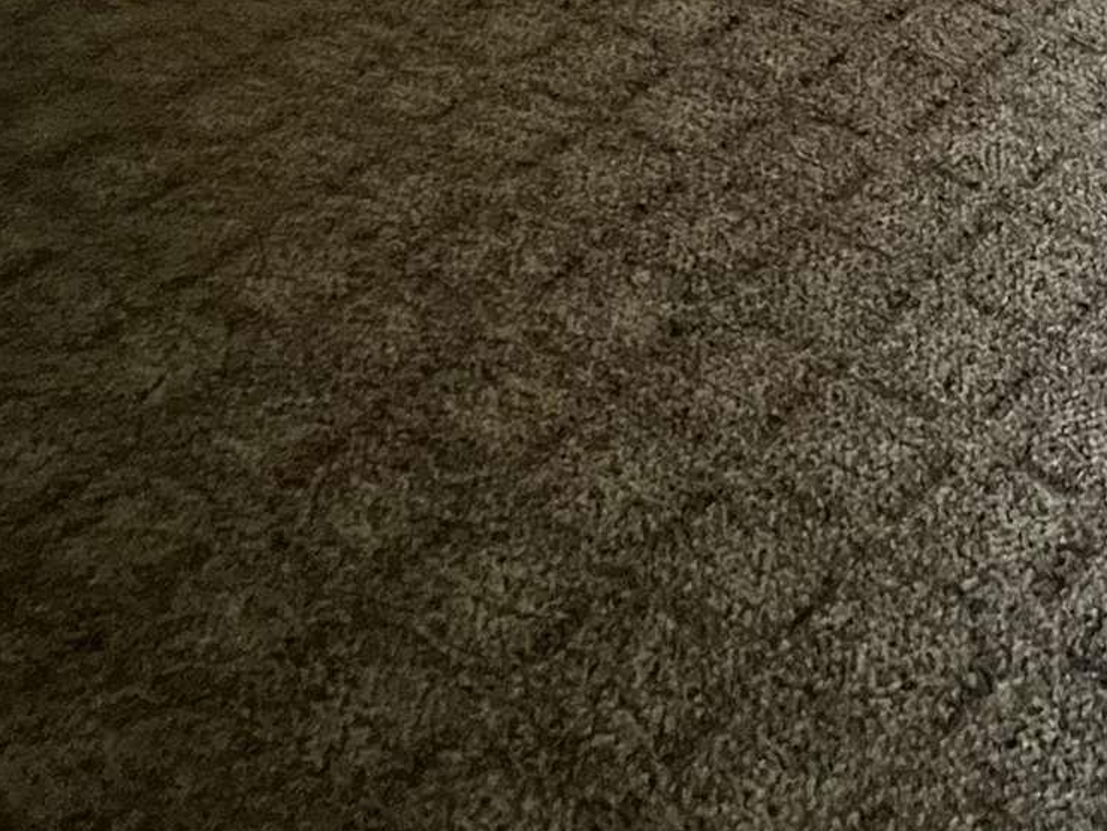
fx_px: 1727
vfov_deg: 20.3
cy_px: -614
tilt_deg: -16.2
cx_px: 1361
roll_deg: +0.6
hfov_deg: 29.9
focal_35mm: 54
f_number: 1.8
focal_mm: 1.57
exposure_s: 1/60
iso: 800
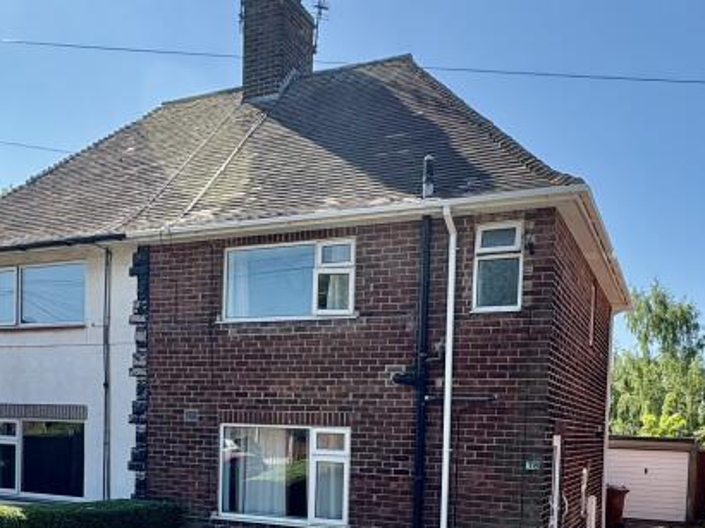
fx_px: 712
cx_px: 383
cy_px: 468
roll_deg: -2.0
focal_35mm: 35
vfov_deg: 38.1
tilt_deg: -1.7
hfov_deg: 52.6
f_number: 2.2
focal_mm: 2.22
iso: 64
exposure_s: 1/541
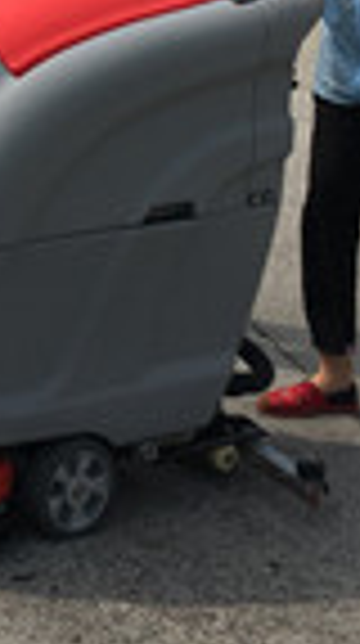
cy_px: -106
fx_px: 1909
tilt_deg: -5.7
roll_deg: -2.2
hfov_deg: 10.4
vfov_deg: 18.3
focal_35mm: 112
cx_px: -194
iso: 25
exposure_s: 1/2849
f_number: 2.2
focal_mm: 4.15
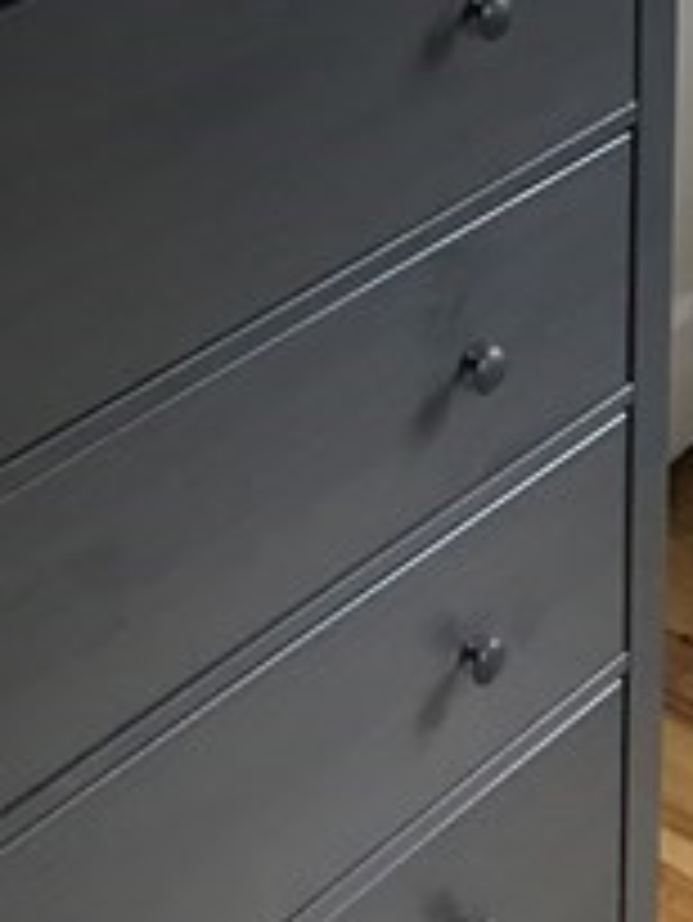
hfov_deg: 13.6
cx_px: 900
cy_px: -648
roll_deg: -1.4
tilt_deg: -12.6
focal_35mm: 105
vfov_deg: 16.3
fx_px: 2800
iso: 40
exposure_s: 1/30
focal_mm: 3.99
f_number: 1.8
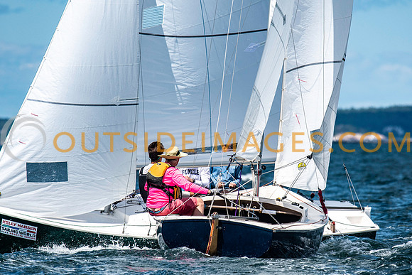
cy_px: 152
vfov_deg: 2.8
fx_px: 5688
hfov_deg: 4.1
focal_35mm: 497
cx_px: 227
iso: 500
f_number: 5
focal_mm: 300
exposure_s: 1/6400
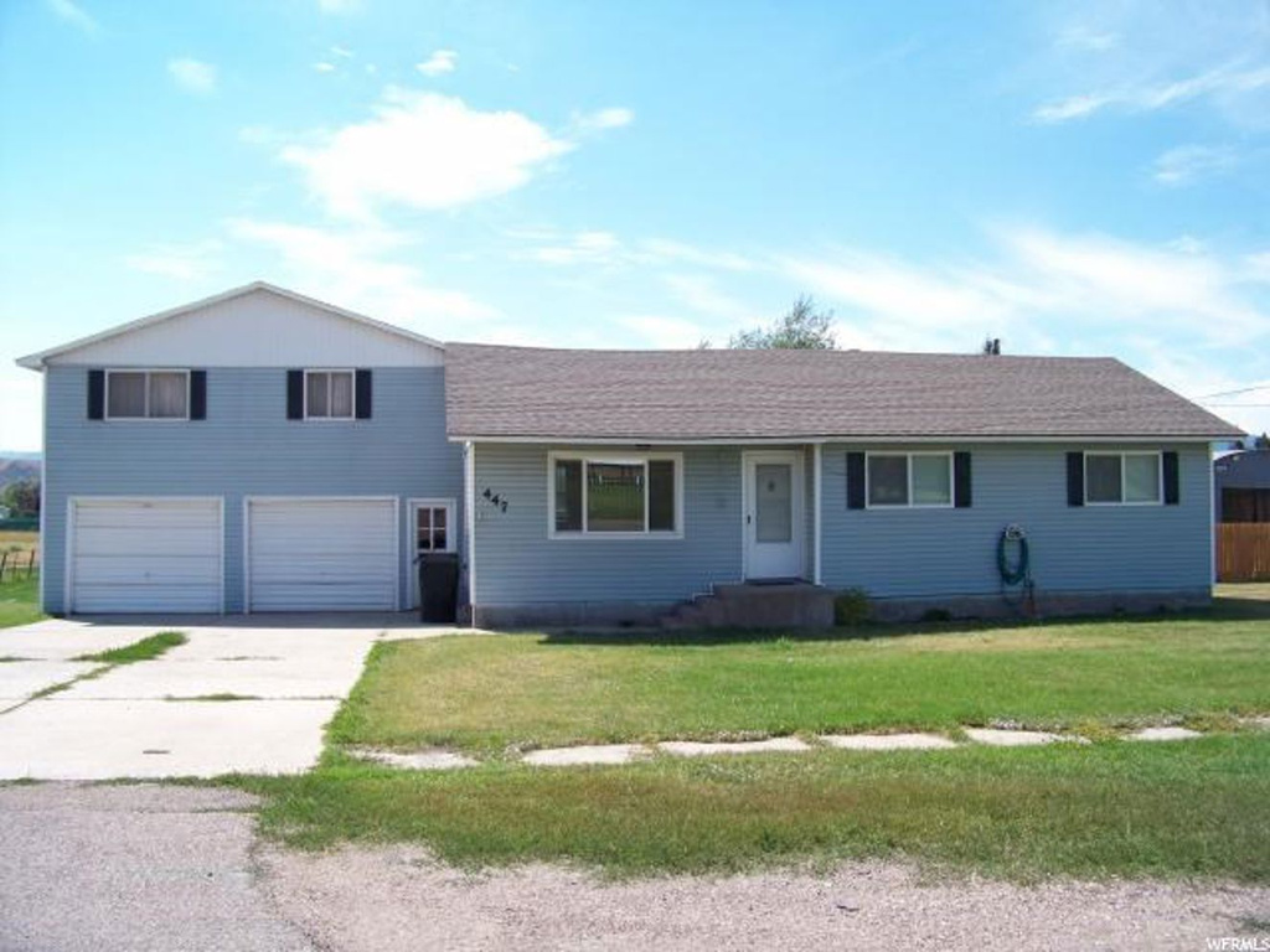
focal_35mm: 33
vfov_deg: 42.9
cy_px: 476
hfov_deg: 55.4
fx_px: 1211
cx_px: 635
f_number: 2.8
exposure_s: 1/640
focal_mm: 5.85
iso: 64
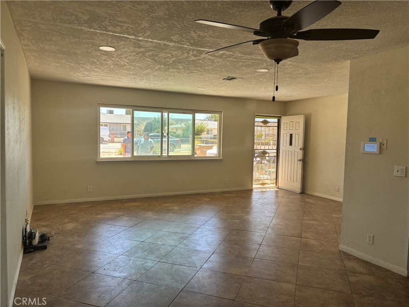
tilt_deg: -4.4
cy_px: 154
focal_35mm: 26
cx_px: 204
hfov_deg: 67.3
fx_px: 307
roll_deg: -1.5
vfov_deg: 53.1
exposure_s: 1/176
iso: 50
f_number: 1.6
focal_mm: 5.96
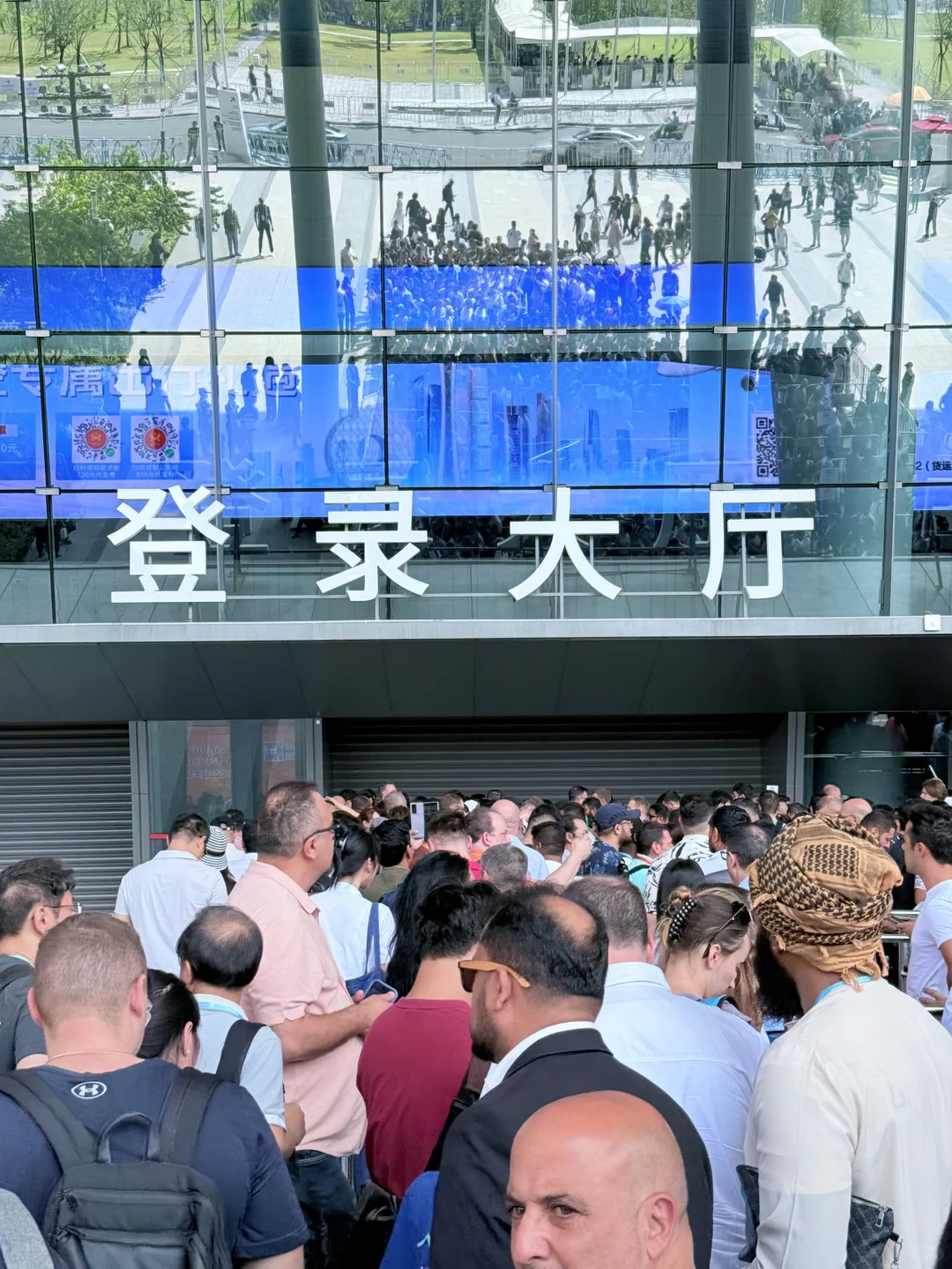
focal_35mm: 48
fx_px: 1760
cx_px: 476
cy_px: 634
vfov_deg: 39.7
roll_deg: +0.7
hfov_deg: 30.3
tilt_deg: +6.6
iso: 80
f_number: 1.78
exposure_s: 1/1264
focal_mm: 6.76
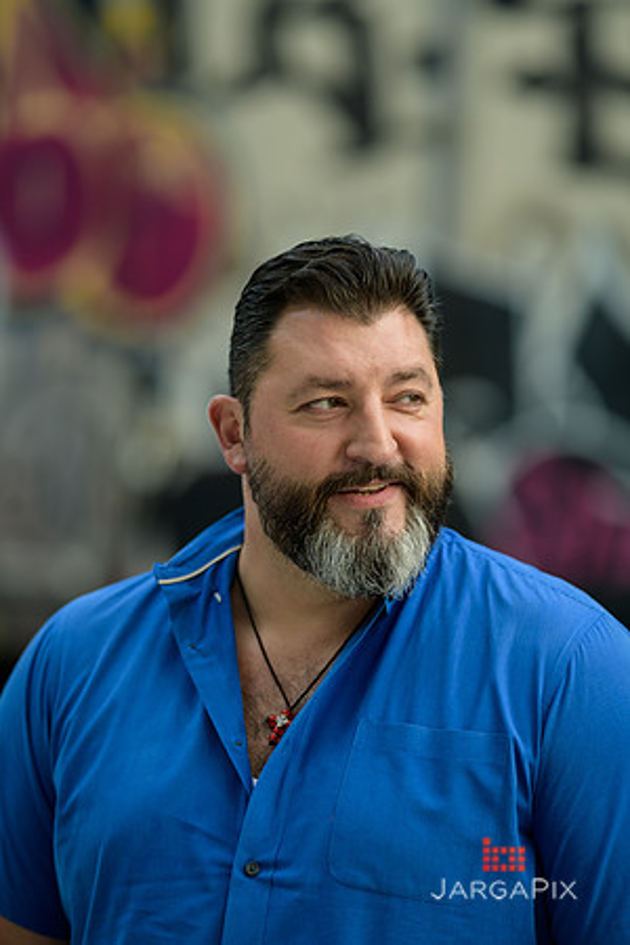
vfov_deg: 15.2
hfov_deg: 10.2
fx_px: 3543
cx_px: 315
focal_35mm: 135
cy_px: 472
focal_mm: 135
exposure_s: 1/250
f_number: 2
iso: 200
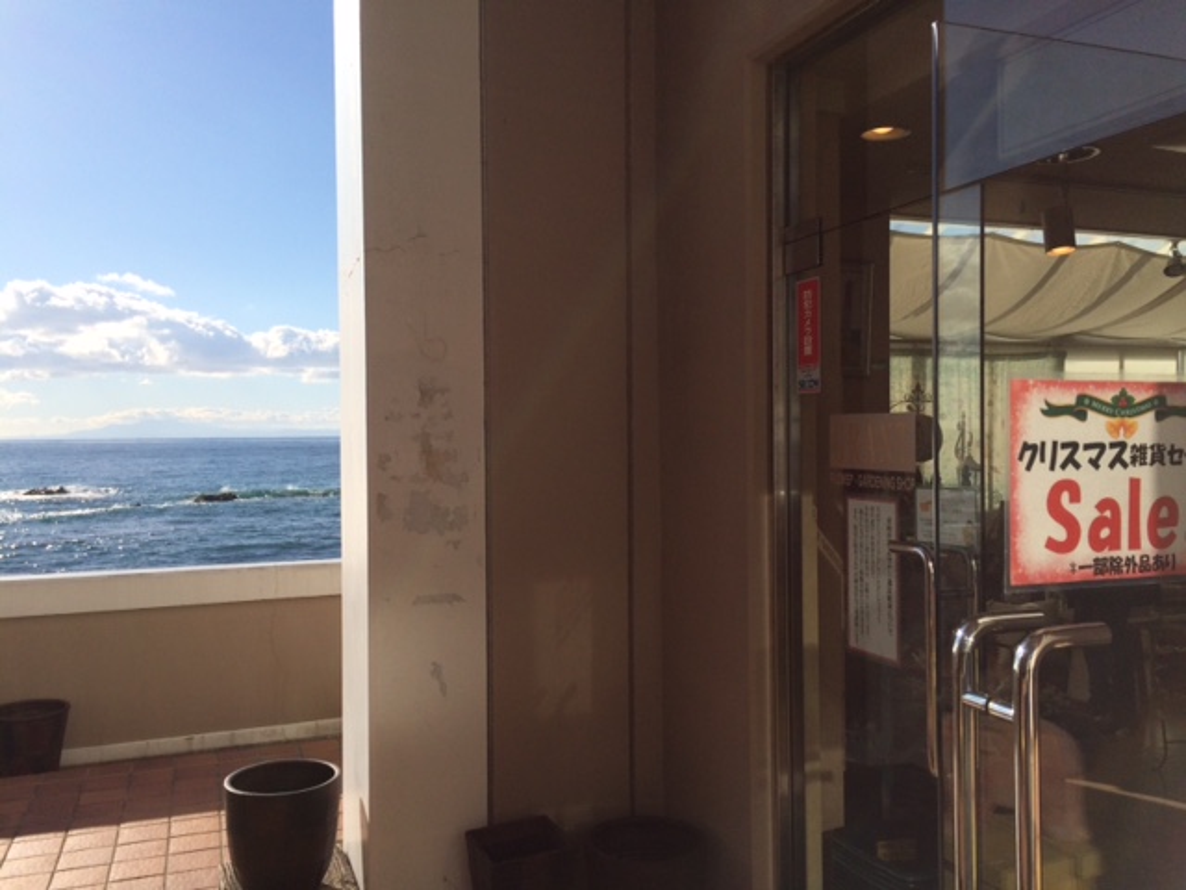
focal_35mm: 29
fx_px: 994
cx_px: 593
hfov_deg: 61.7
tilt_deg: -4.5
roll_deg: +0.7
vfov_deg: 48.2
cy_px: 445
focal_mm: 4.15
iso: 32
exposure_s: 1/4115
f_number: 2.2
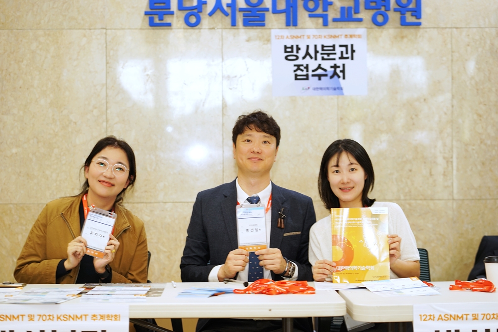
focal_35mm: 85
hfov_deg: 23.9
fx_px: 1176
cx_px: 249
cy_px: 166
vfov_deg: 16.1
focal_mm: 85
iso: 200
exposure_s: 1/60
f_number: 3.2
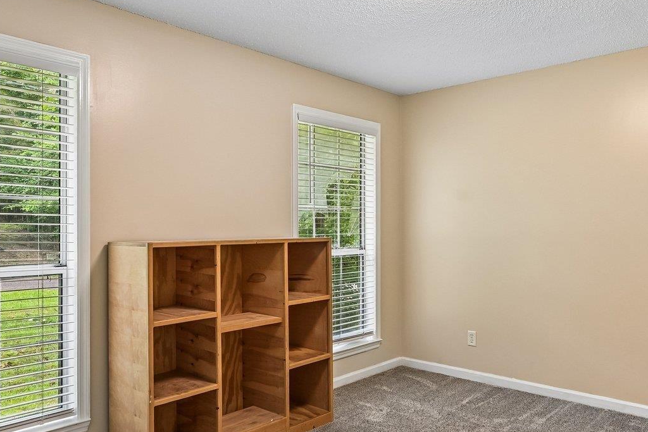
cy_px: 231
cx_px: 366
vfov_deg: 46.4
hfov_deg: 65.2
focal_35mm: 28
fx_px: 504
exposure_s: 1/25
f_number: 8
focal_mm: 14
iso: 400
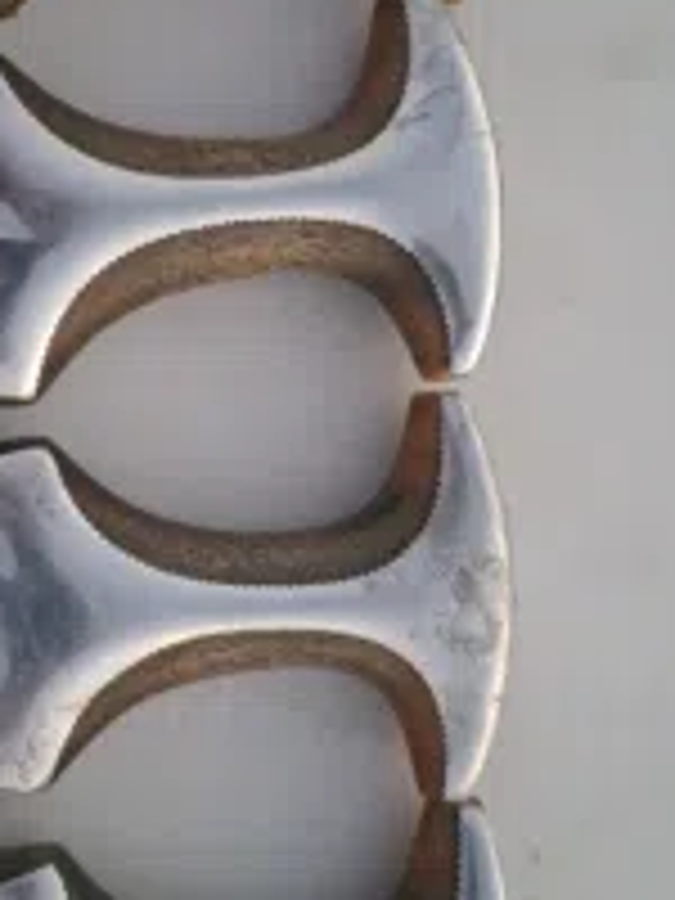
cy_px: 405
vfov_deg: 41.2
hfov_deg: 31.4
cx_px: 261
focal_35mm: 46
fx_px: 1196
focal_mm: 5.54
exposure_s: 1/50
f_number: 1.8
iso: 200
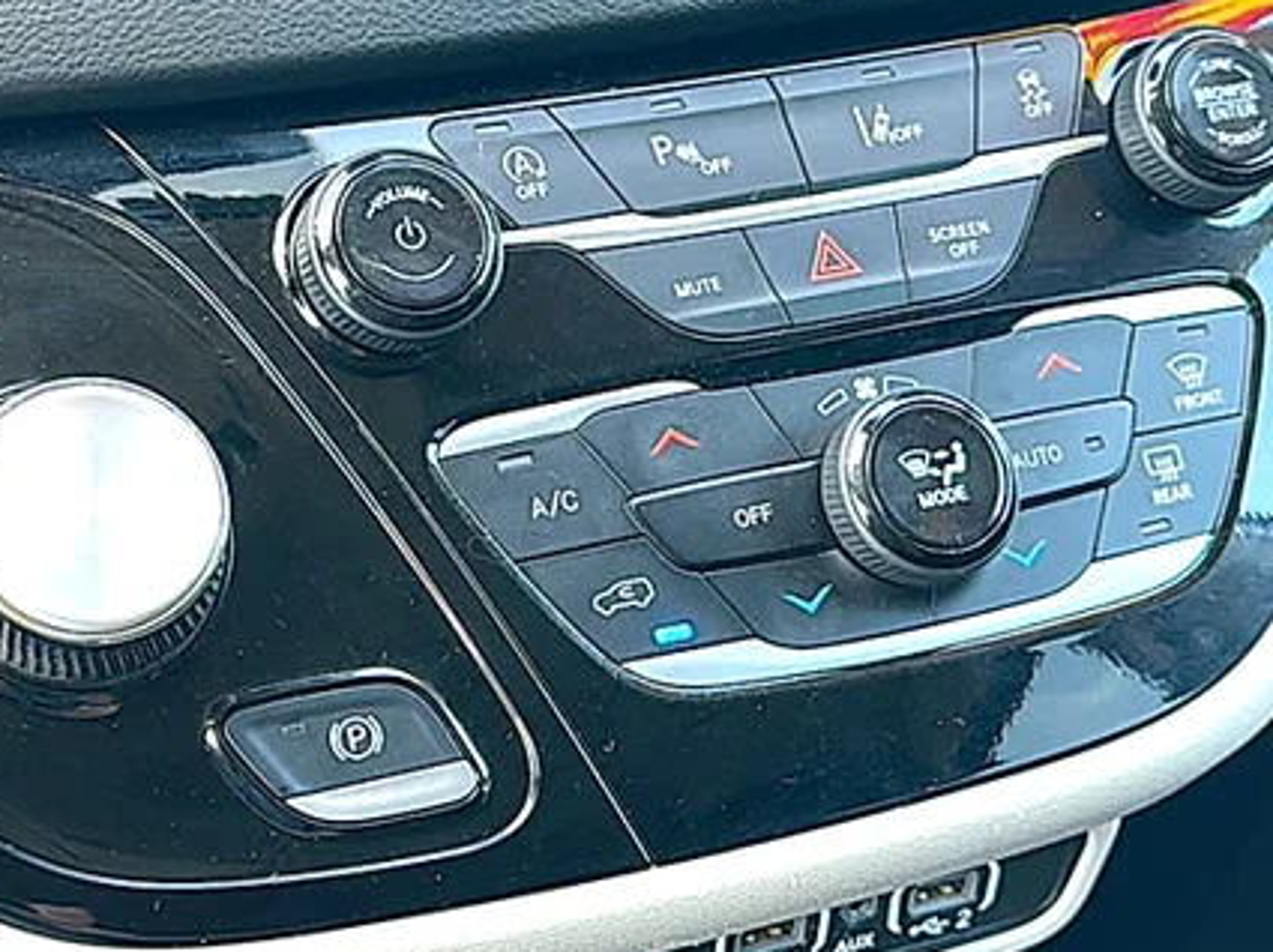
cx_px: 500
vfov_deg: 24.0
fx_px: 2241
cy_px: 412
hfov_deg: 31.6
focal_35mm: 61
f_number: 1.78
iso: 64
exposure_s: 1/75
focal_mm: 6.86
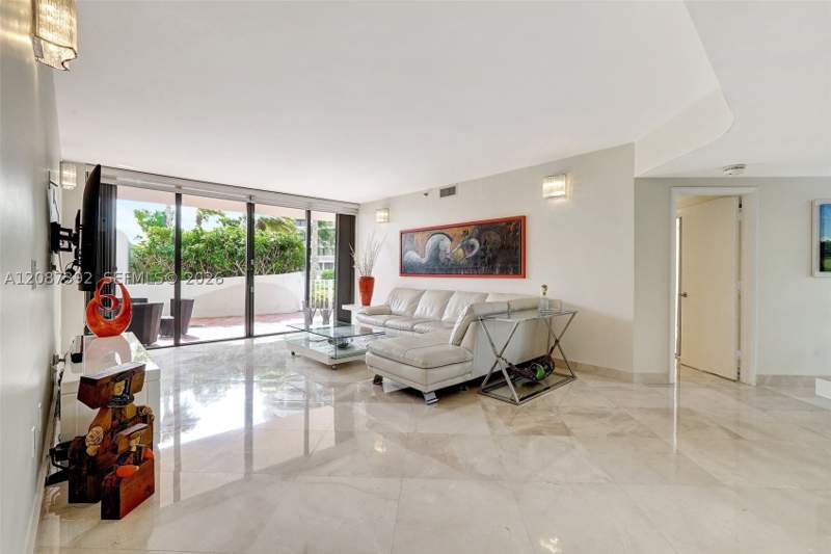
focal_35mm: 16
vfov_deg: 72.0
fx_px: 381
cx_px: 416
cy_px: 277
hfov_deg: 95.0
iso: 640
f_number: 13
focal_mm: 16.5
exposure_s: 1/20
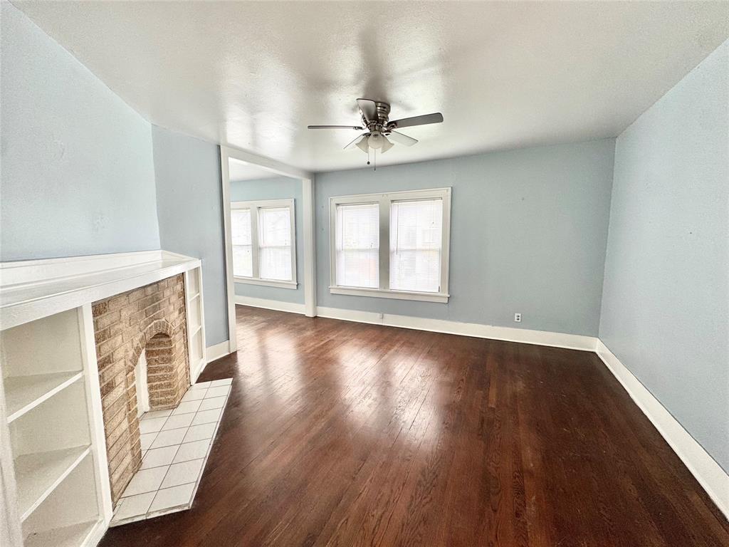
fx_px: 295
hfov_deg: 102.1
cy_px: 274
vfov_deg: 85.7
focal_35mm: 14
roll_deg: -1.0
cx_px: 364
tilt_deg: -6.3
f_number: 2.2
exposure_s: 1/99
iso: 64
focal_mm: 2.22
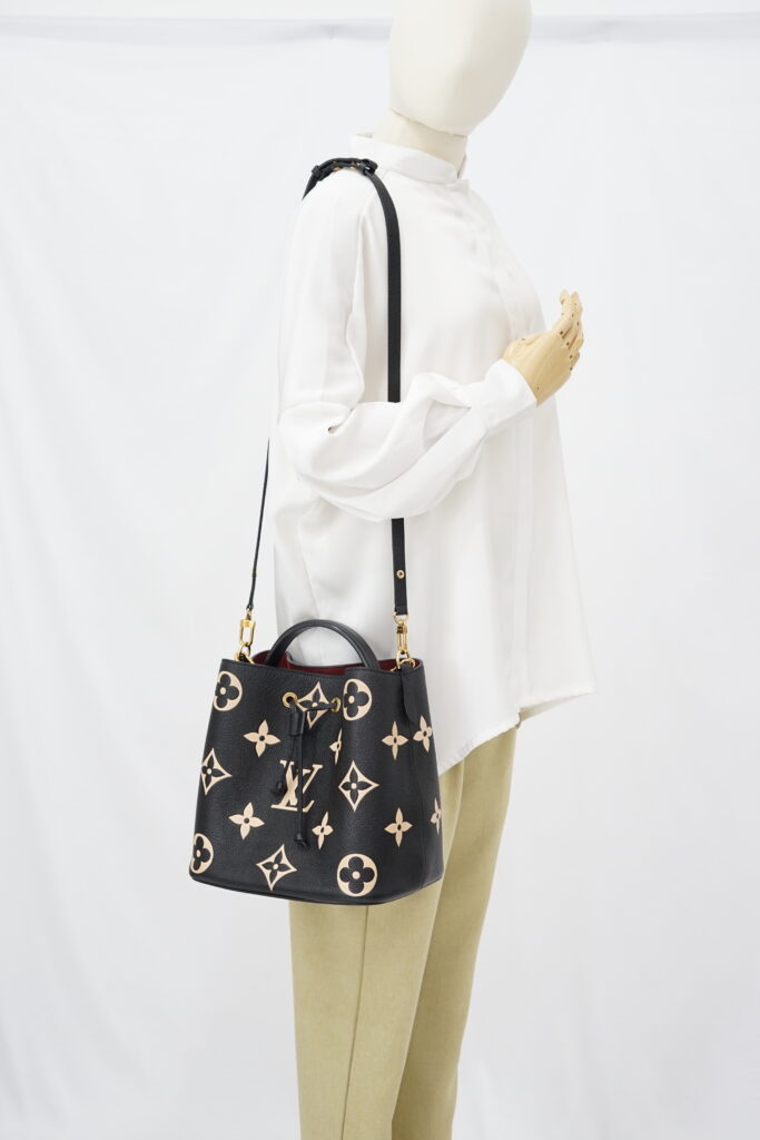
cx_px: 380
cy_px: 570
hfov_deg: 27.0
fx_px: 1583
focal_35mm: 50
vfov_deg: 39.6
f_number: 6.3
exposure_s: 1/8
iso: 640
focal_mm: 50
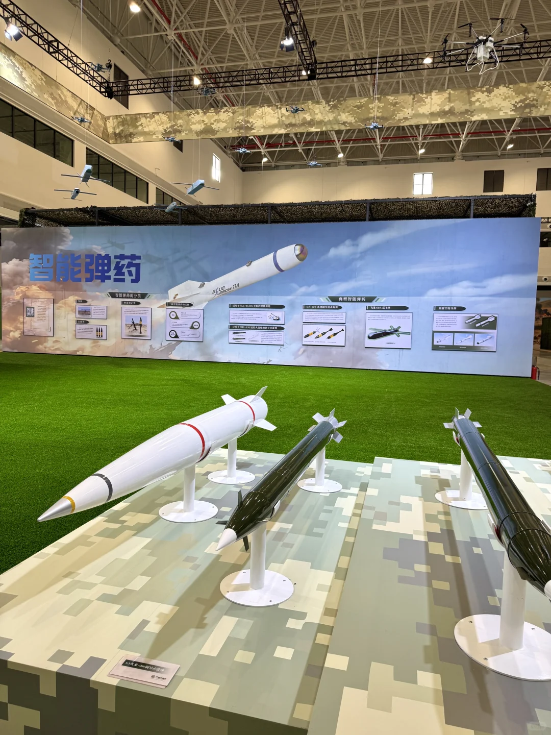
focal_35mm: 24
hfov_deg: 56.8
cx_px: 276
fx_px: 509
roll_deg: -2.4
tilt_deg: -3.9
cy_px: 368
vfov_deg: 71.6
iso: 64
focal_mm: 6.76
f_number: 1.78
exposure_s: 1/100
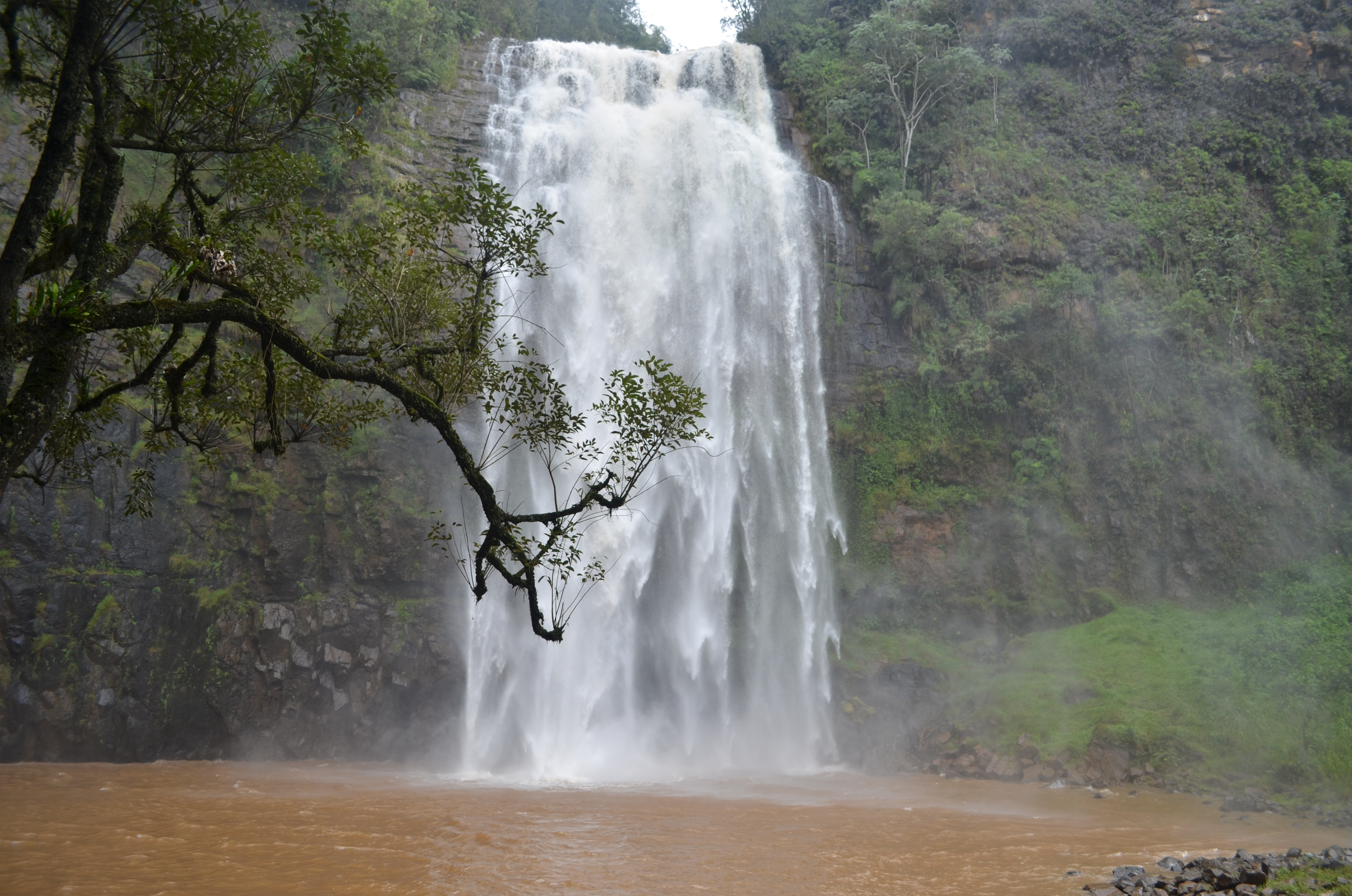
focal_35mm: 27
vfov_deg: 47.7
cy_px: 448
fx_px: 1012
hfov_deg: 67.5
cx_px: 676
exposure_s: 1/250
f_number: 4
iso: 100
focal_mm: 18
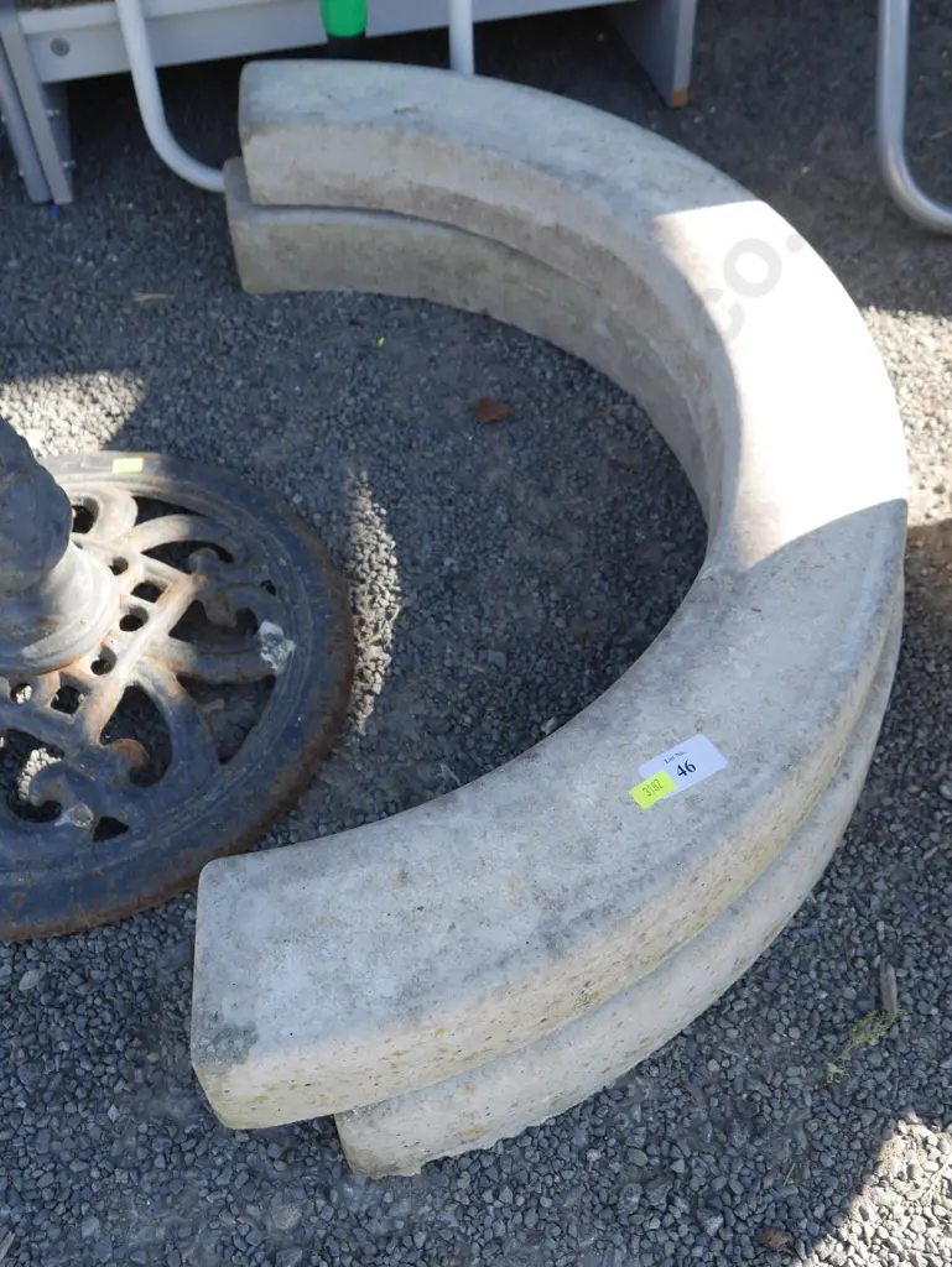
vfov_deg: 56.8
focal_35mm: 32
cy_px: 634
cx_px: 476
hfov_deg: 44.2
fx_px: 1172
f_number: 5
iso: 200
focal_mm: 16
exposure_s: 1/200
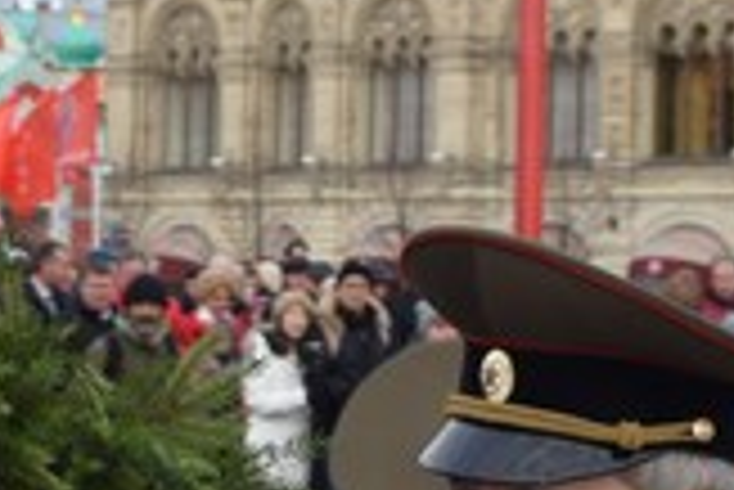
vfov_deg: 5.4
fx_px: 5183
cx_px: 36
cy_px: 436
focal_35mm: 254
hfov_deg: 8.1
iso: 100
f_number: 6.3
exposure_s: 1/160
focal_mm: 24
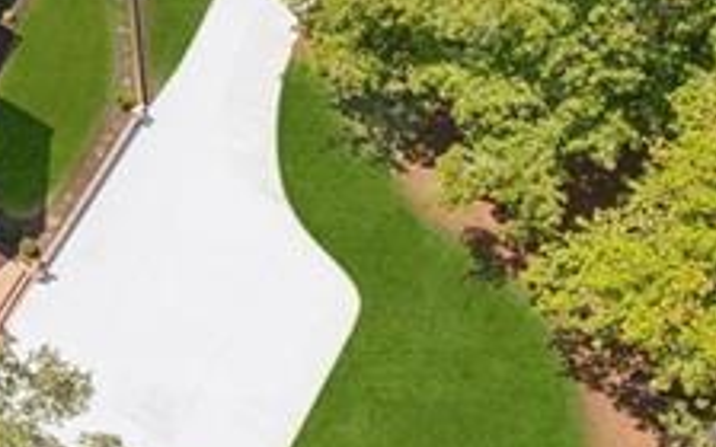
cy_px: 6
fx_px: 1561
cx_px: -457
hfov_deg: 20.6
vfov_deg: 16.0
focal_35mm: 80
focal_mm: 8.38
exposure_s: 1/640
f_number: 2.8
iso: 100
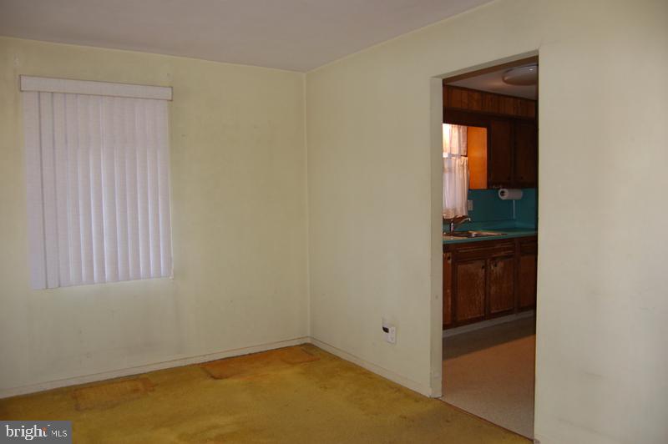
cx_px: 334
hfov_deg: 67.4
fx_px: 501
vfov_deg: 47.9
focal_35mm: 27
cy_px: 222
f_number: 3.5
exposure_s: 1/60
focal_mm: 18
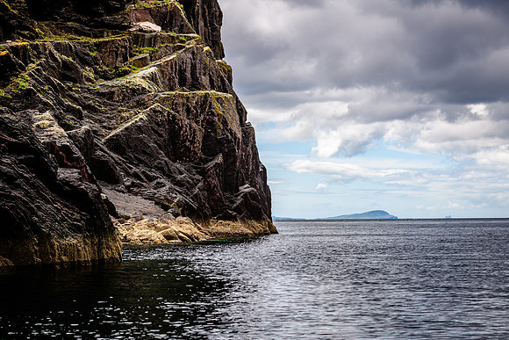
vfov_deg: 17.5
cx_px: 283
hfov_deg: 26.0
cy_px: 189
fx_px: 1100
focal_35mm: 78
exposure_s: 1/320
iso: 64
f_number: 8
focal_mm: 70
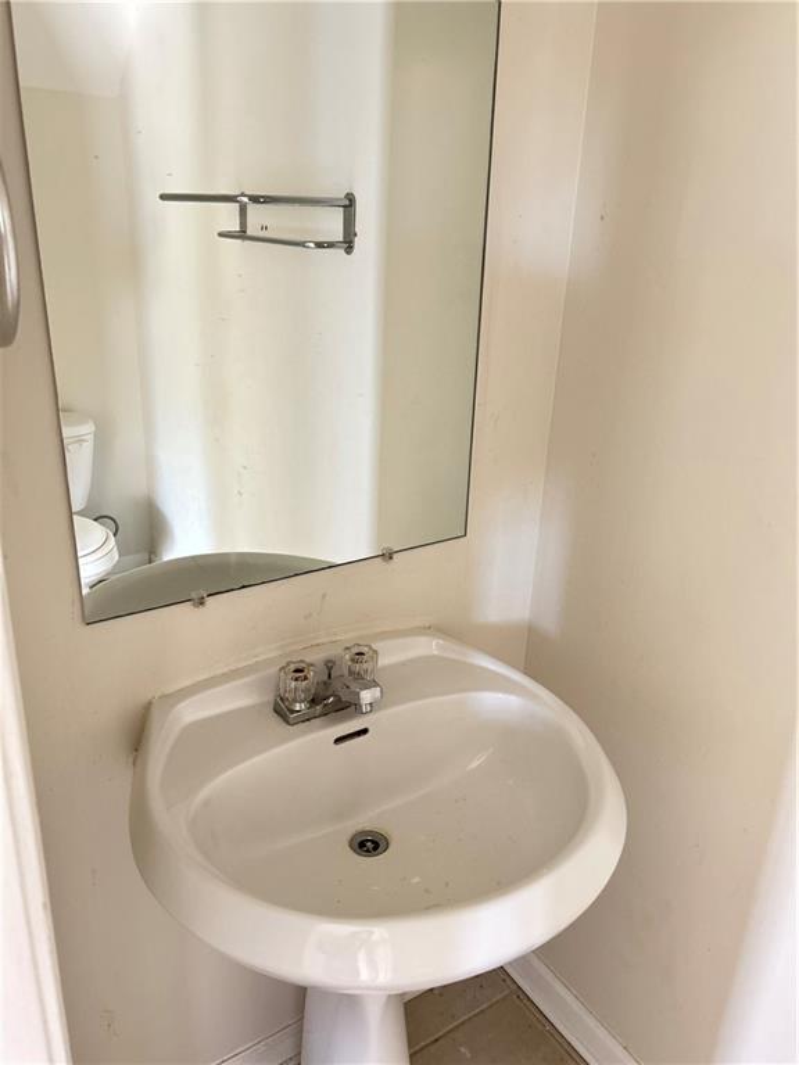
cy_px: 532
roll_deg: -2.5
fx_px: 800
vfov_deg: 67.3
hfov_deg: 53.1
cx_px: 400
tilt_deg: -20.7
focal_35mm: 26
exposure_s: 1/34
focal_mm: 5.7
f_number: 1.5
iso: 640
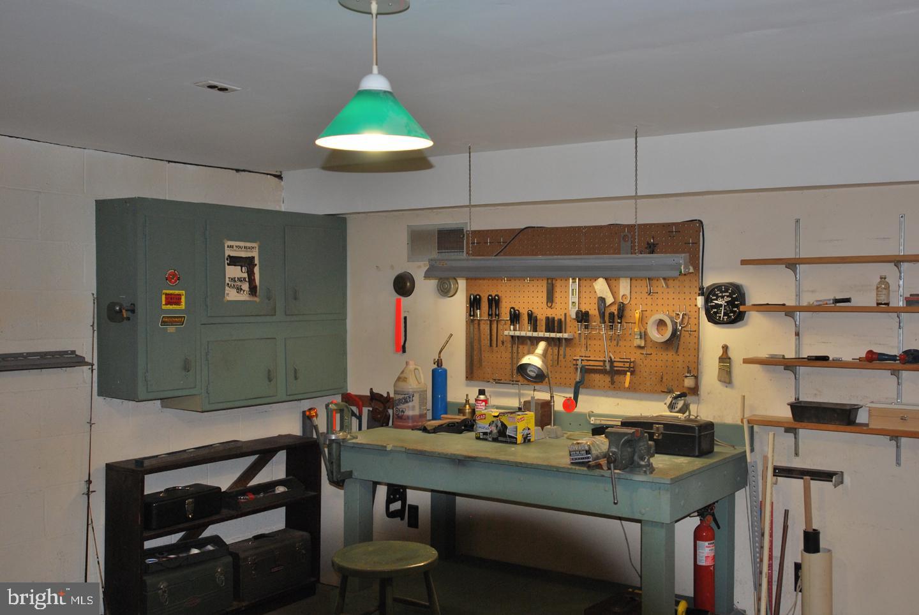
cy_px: 308
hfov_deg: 53.1
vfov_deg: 37.0
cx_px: 460
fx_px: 920
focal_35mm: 36
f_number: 2.8
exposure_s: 1/60
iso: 200
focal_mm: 24
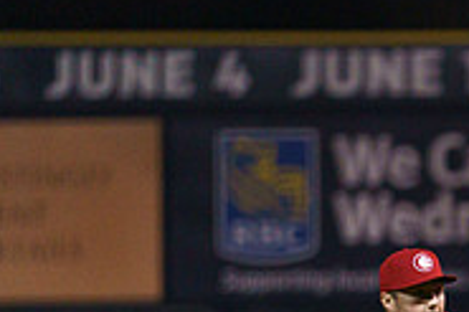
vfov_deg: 2.1
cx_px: 466
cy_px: 458
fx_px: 8604
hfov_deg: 3.1
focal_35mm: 661
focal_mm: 200
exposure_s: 1/1250
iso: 2000
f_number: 2.8
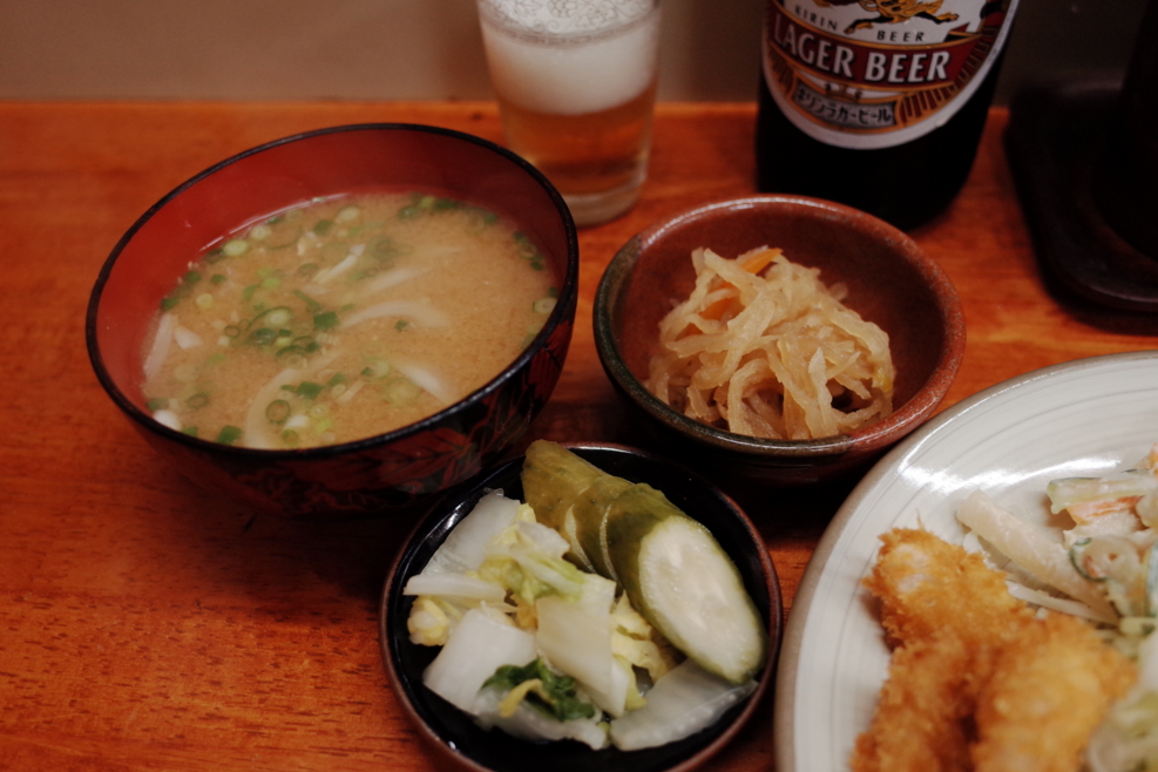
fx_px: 933
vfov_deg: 45.0
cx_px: 584
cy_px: 395
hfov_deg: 63.7
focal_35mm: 29
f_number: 2.8
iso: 640
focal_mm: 18.3
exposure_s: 1/40
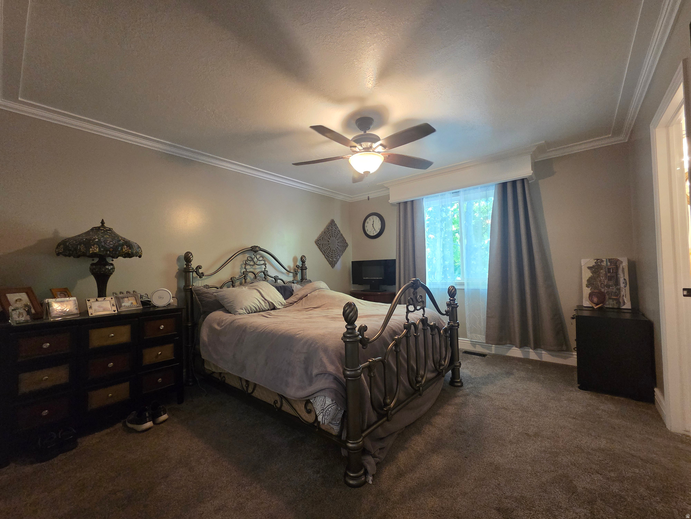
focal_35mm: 13
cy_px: 260
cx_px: 346
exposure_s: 1/60
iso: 640
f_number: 2.2
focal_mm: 2.2
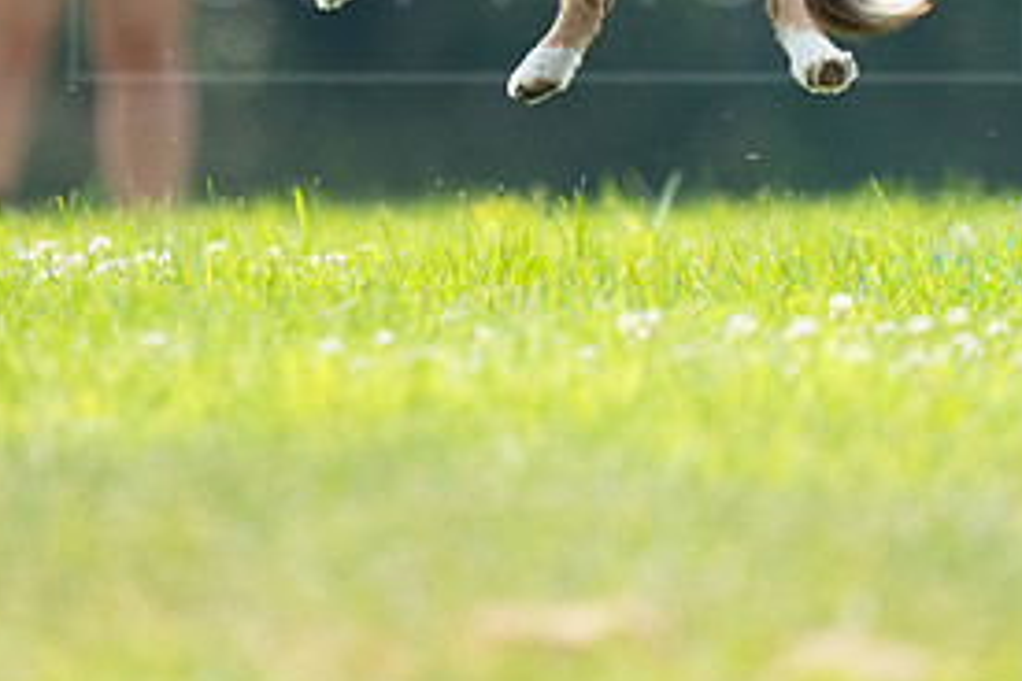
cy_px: 24
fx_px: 35739
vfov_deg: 1.1
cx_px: 422
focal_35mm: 1259
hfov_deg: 1.6
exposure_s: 1/4000
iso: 3200
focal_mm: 600
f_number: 6.3
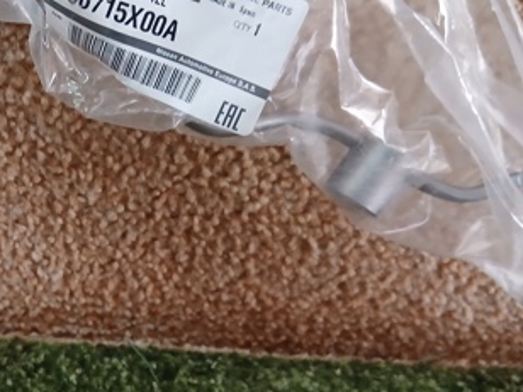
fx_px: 816
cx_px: 7
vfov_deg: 27.0
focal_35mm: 54
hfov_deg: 32.8
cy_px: 237
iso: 250
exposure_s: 1/50
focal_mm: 3.98
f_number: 1.8
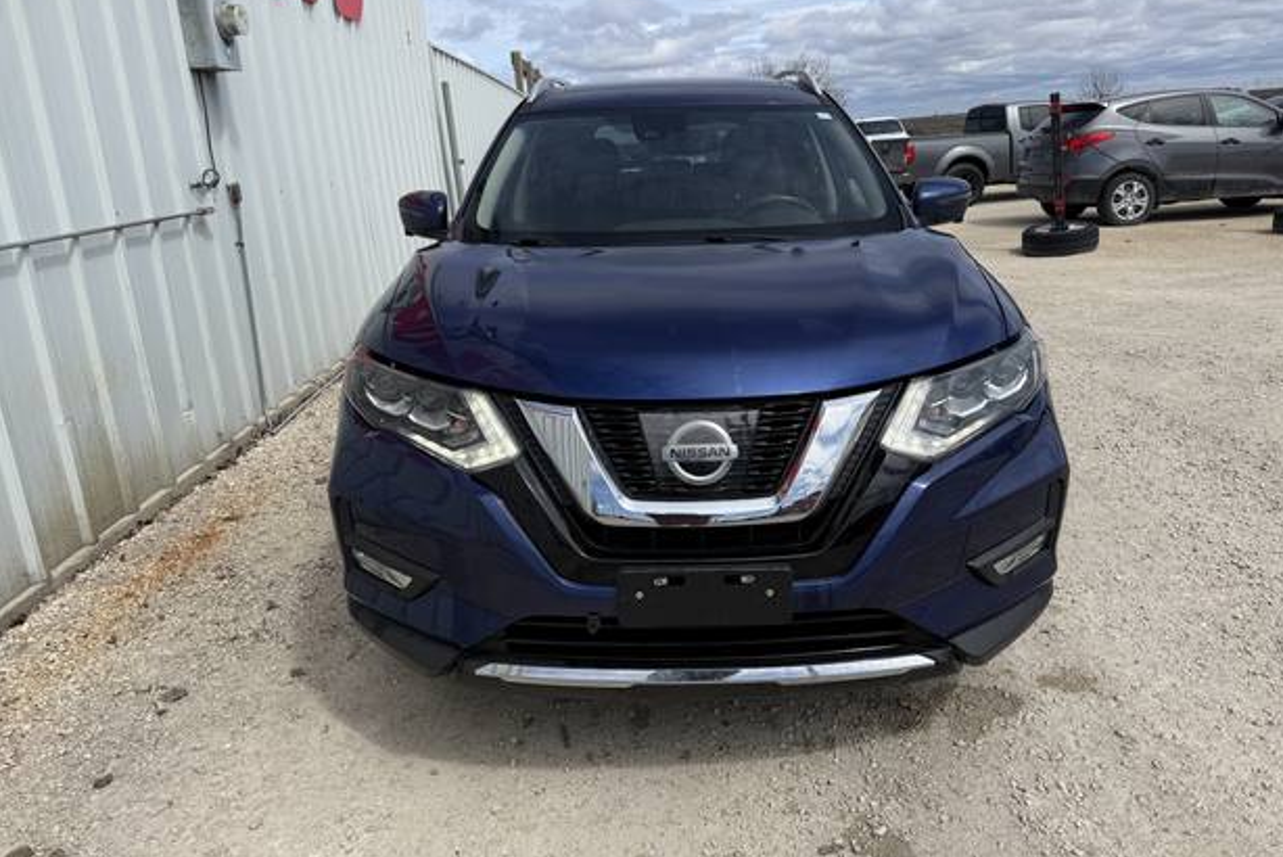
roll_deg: +4.3
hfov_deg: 69.3
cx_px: 664
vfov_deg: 49.6
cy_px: 408
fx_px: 927
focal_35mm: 26
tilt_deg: -12.9
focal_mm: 6.76
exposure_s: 1/5714
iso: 80
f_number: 1.78
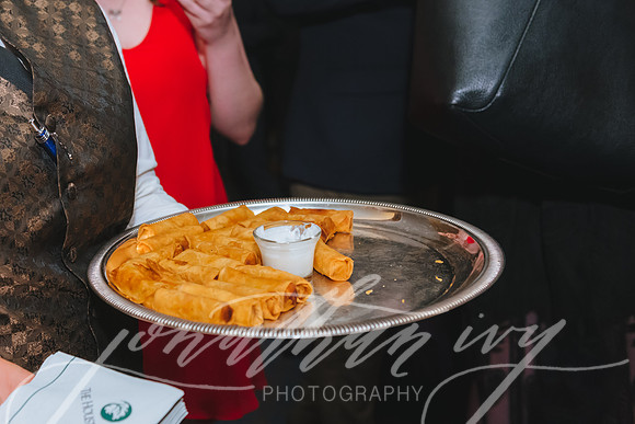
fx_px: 822
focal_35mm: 47
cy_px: 211
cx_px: 227
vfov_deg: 28.9
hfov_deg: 41.8
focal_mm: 36
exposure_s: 1/160
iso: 3200
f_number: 4
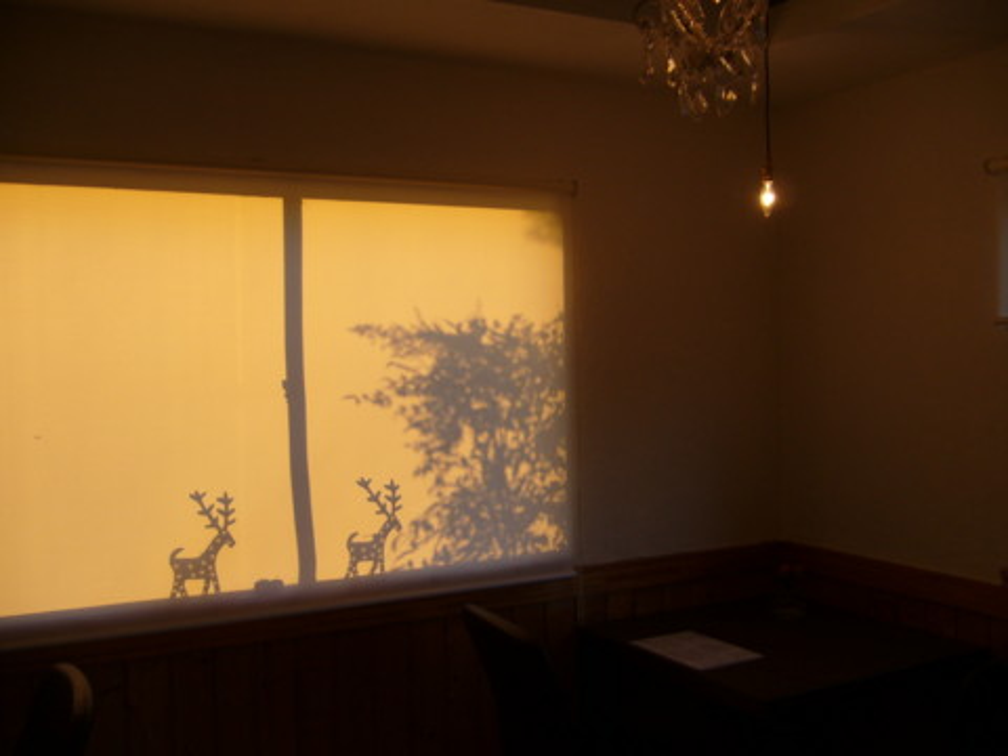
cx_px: 504
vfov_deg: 40.7
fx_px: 1019
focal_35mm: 35
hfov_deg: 52.6
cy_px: 378
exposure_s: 1/160
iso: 80
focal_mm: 5.8
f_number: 2.8
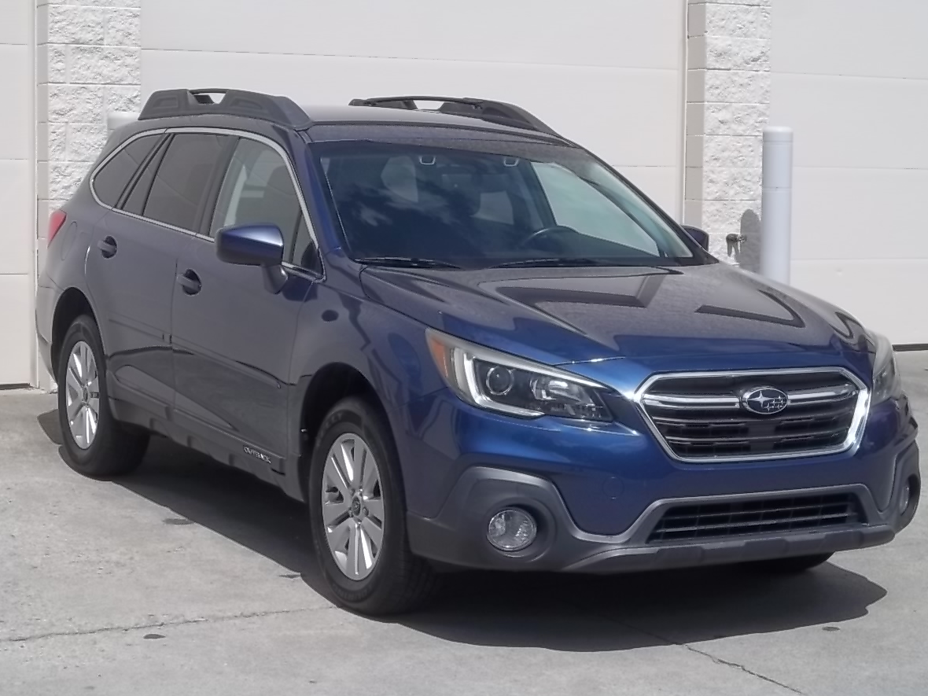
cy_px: 327
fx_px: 2064
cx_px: 474
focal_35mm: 77
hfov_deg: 25.3
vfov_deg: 19.1
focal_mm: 12.67
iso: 64
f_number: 5.9
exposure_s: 1/400
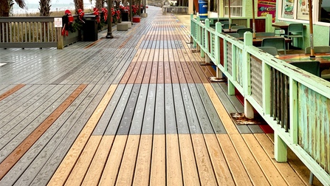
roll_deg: +0.4
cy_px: 29
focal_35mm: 38
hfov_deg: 52.8
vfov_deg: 30.2
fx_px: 333
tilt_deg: -4.2
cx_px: 165
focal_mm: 4.2
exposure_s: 1/60
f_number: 1.6
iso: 64
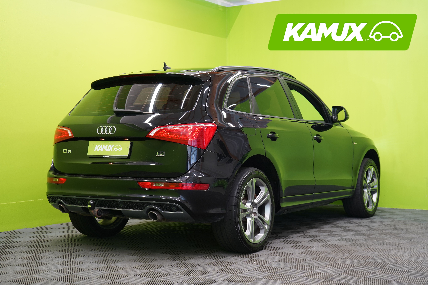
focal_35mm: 53
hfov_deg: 37.5
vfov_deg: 25.5
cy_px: 142
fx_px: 630
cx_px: 214
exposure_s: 1/25
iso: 400
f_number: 5
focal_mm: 53
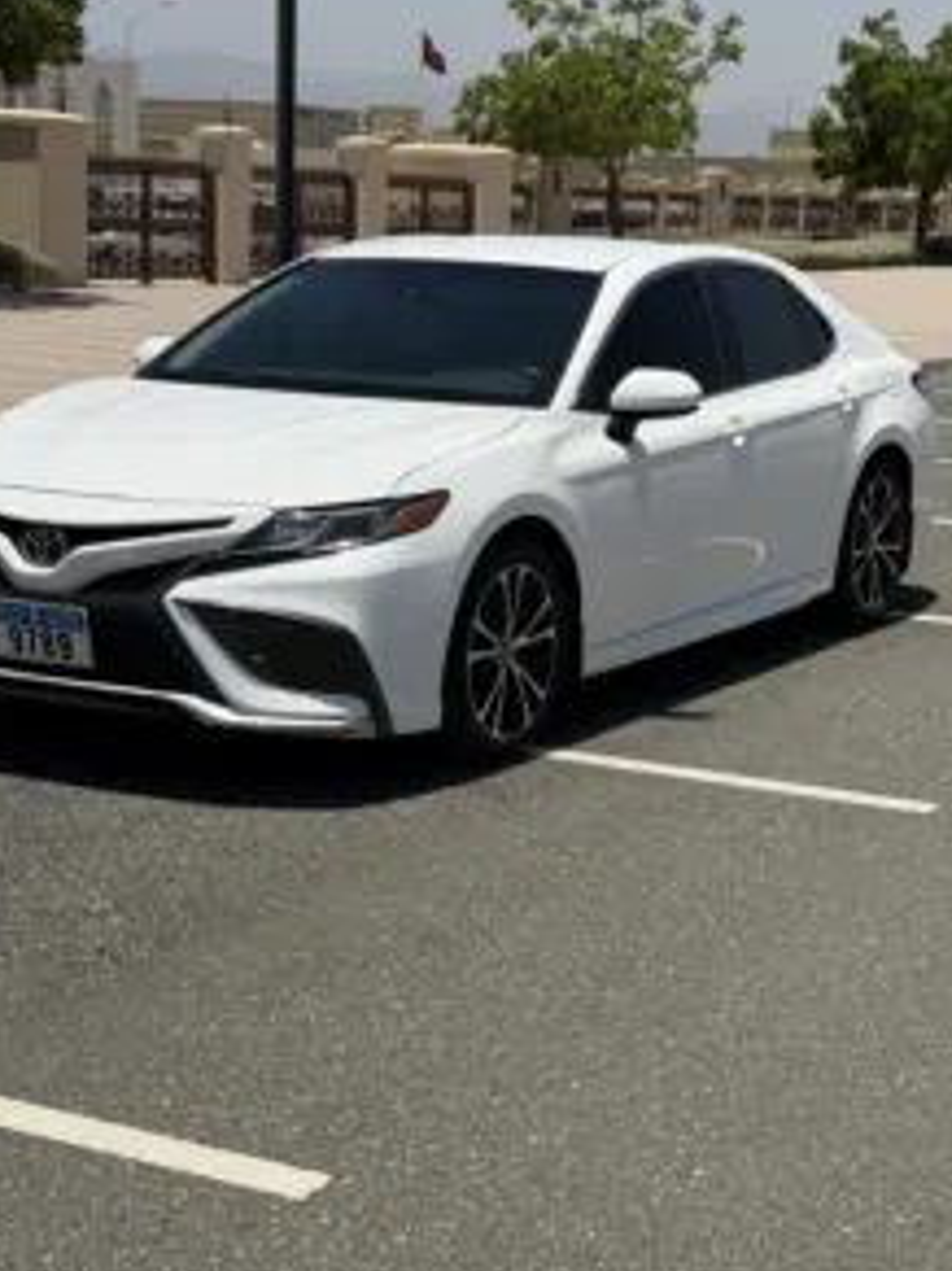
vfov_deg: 29.4
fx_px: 2422
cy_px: 708
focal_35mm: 66
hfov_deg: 22.2
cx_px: 563
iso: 80
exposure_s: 1/8772
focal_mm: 6.76
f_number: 1.78
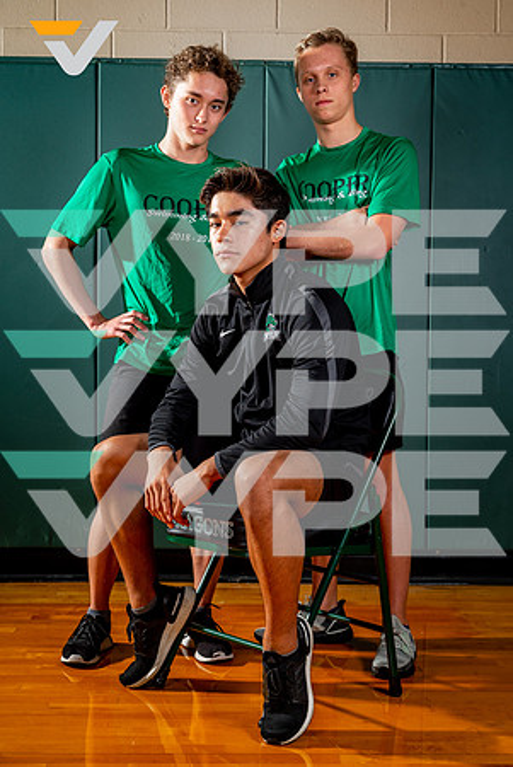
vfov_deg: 38.2
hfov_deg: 26.0
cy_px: 384
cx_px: 256
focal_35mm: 52
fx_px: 1109
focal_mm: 52
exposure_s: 1/125
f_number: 8
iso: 125
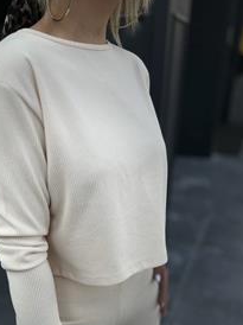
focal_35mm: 38
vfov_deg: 47.7
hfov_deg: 37.0
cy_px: 231
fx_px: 356
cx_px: 68
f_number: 1.5
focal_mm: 5.7
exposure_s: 1/1724
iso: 50
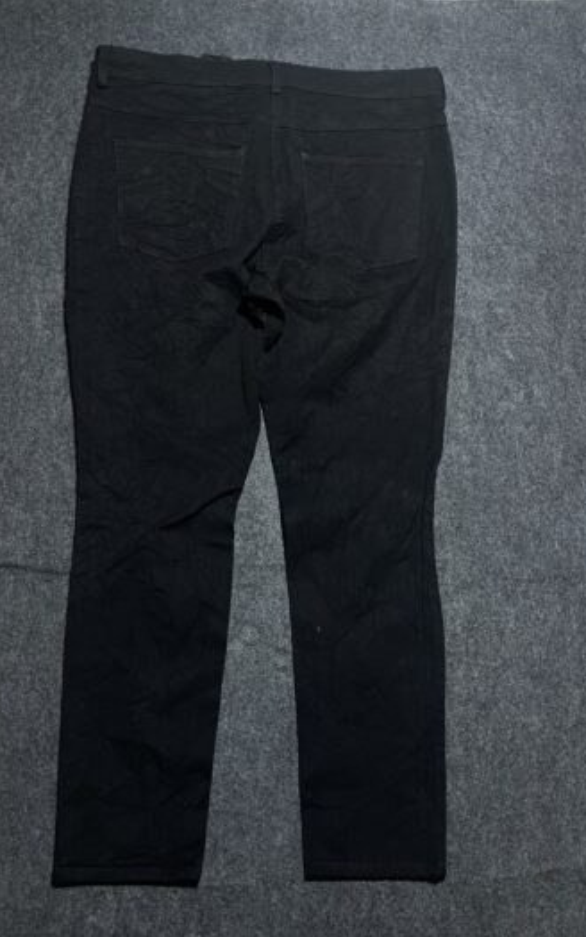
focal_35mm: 28
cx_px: 284
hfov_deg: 44.5
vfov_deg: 66.5
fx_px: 716
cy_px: 474
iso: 125
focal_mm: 4.2
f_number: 1.6
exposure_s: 1/50
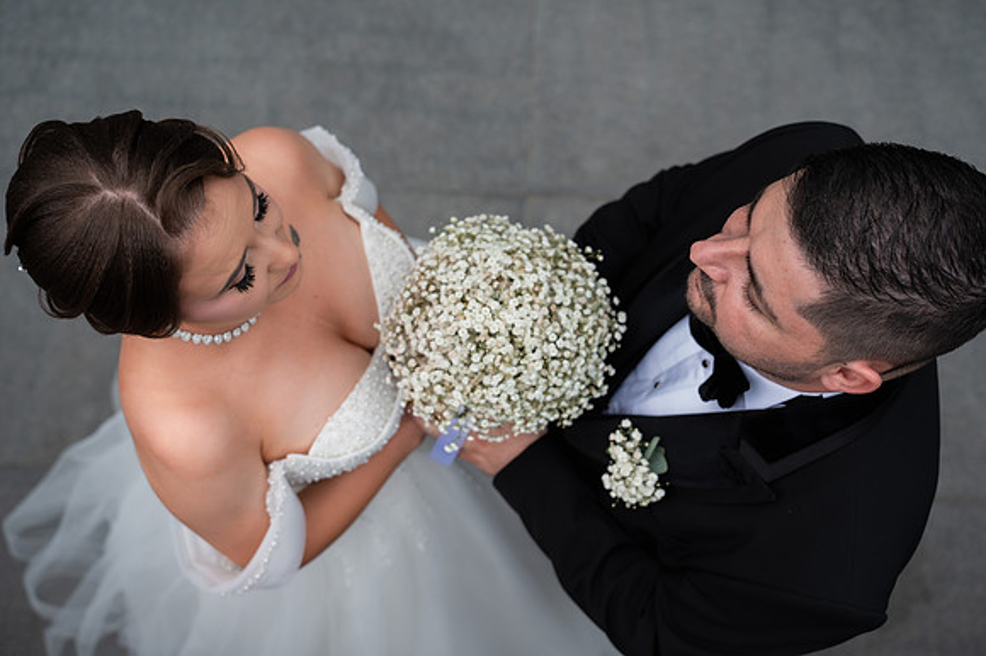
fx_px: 1122
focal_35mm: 41
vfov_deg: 32.6
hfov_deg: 47.4
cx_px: 493
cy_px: 328
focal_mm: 41
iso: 200
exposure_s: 1/800
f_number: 3.5
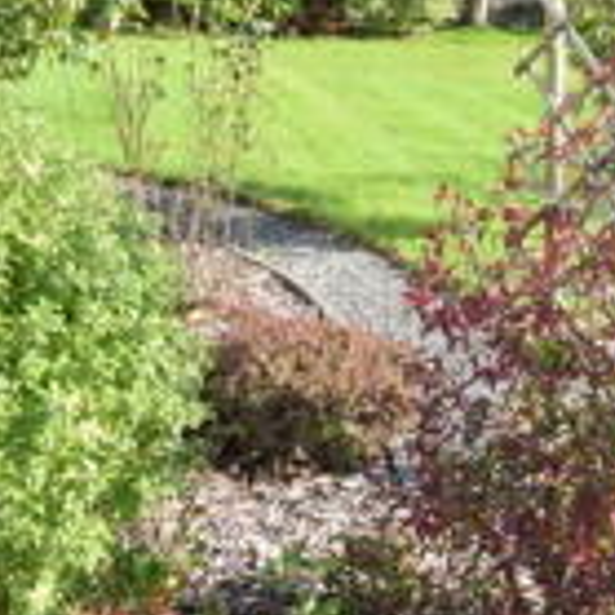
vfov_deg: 24.8
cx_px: 431
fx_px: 1387
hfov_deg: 24.8
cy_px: 175
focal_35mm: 69
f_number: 8
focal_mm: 11.5
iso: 220
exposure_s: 1/250
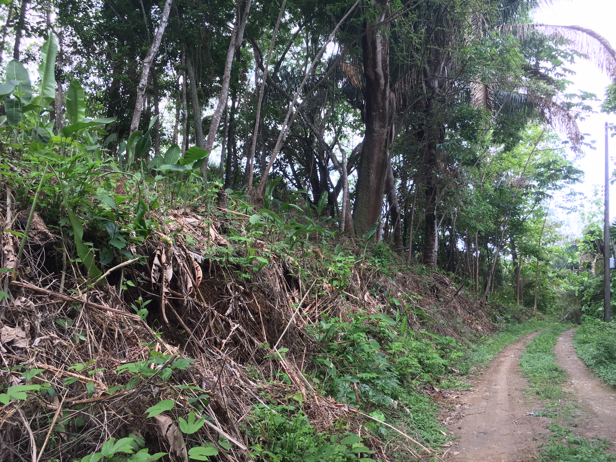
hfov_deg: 61.7
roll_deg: +2.7
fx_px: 516
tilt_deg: +7.3
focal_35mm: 29
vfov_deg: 48.2
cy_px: 231
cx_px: 308
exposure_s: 1/120
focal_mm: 4.15
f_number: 2.2
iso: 40
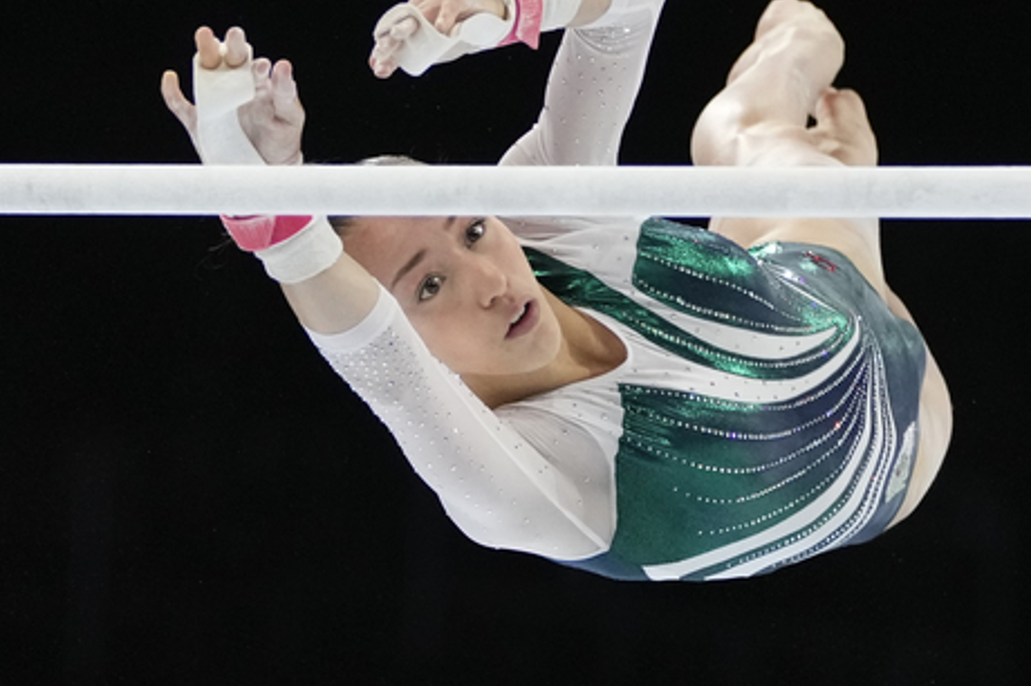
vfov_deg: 7.7
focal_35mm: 179
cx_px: 563
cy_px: 270
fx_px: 5123
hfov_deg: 11.5
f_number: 2.8
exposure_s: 1/1250
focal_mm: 147
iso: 3200
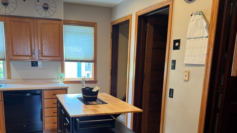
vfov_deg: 35.9
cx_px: 101
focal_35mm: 32
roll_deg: -1.4
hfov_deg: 60.7
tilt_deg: -11.4
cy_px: 98
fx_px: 201
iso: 125
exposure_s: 1/60
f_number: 1.78
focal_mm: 6.76
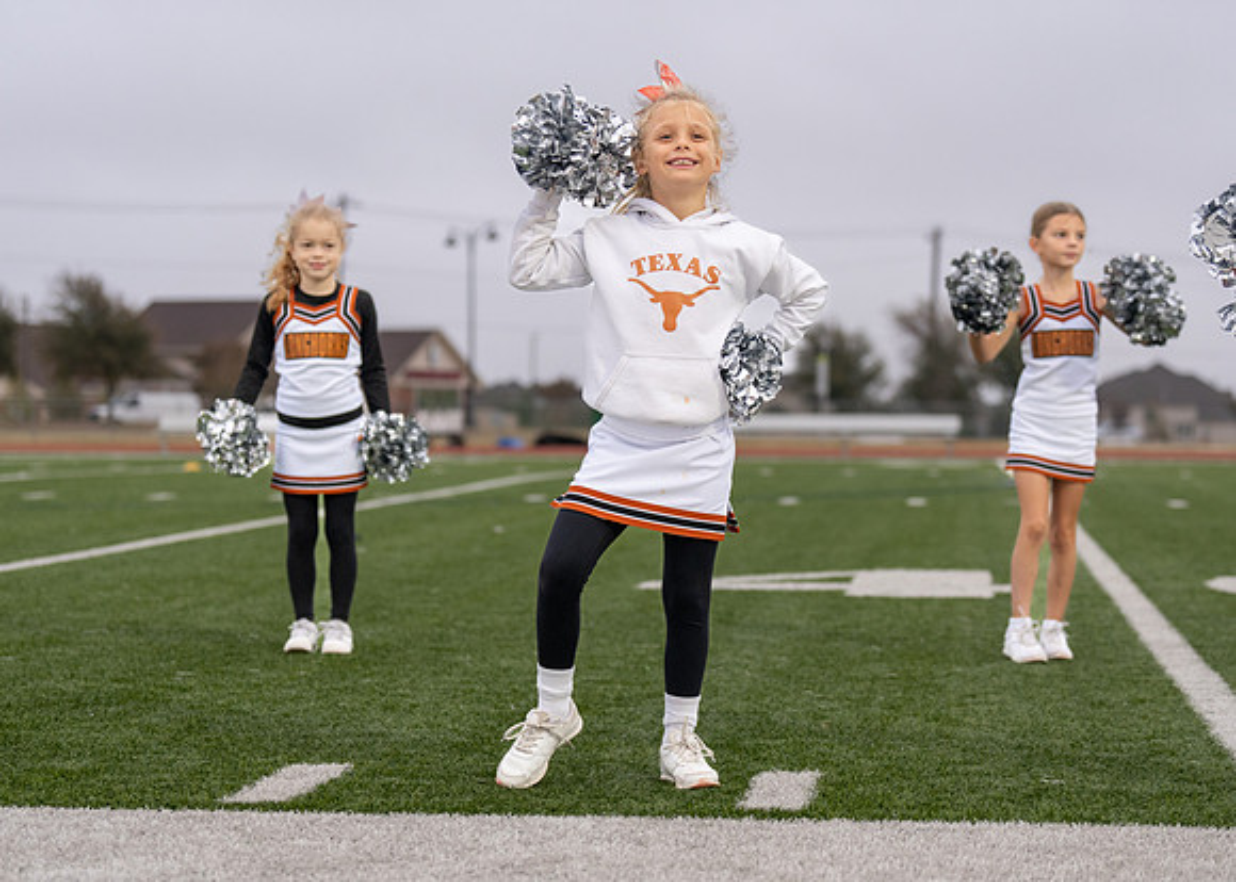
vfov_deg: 15.8
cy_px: 543
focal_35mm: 90
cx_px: 644
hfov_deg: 22.0
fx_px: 3174
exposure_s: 1/1000
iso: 640
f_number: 2.8
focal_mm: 70
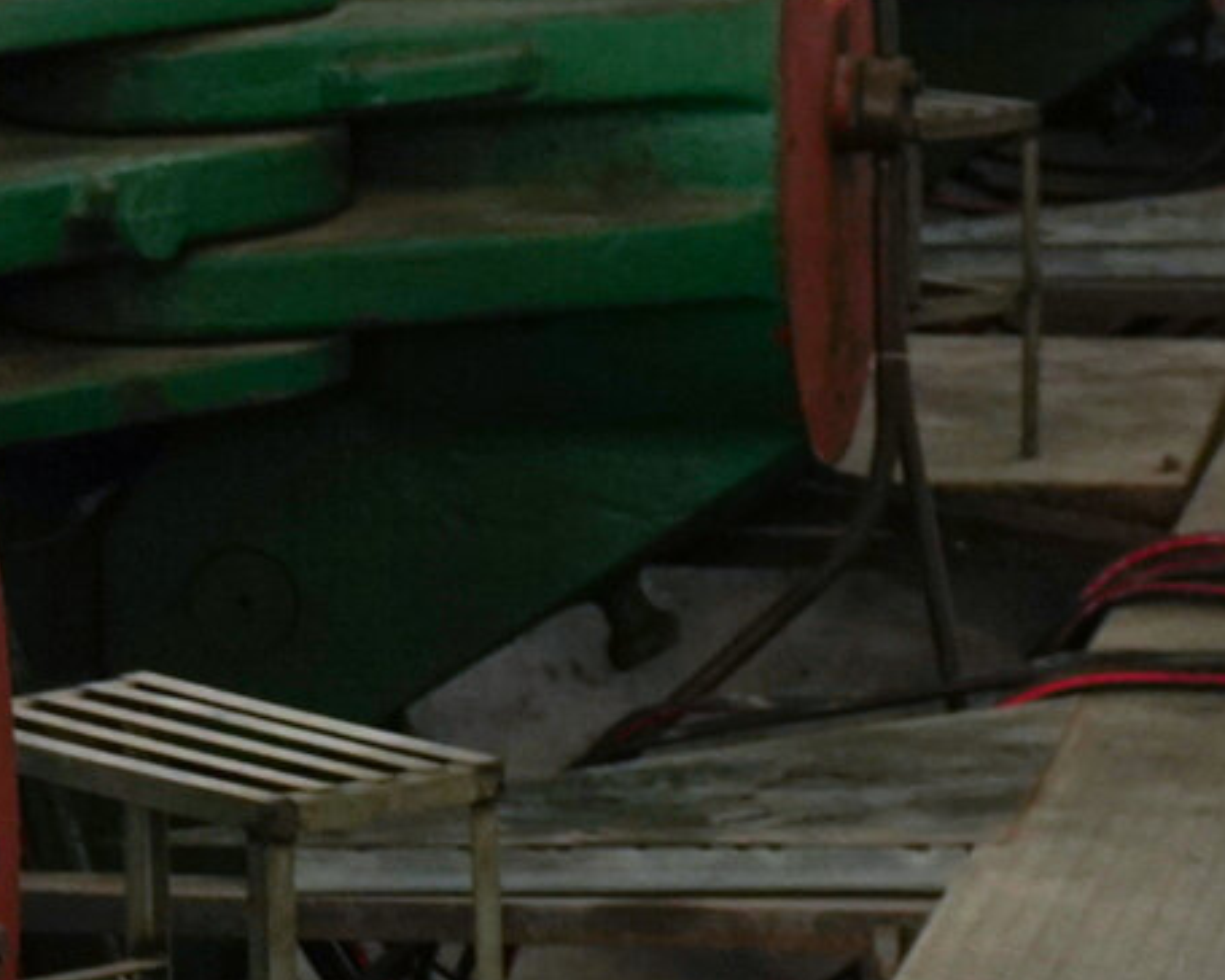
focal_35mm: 198
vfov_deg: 7.8
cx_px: -38
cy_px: 563
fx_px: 7179
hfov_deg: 9.7
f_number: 5.6
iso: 1600
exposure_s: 1/50
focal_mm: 50
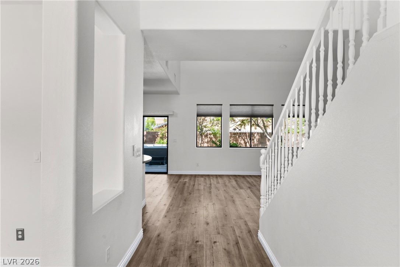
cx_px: 200
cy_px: 134
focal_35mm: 21
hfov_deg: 81.2
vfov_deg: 59.5
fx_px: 233
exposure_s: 1/25
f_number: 8
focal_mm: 21
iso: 400
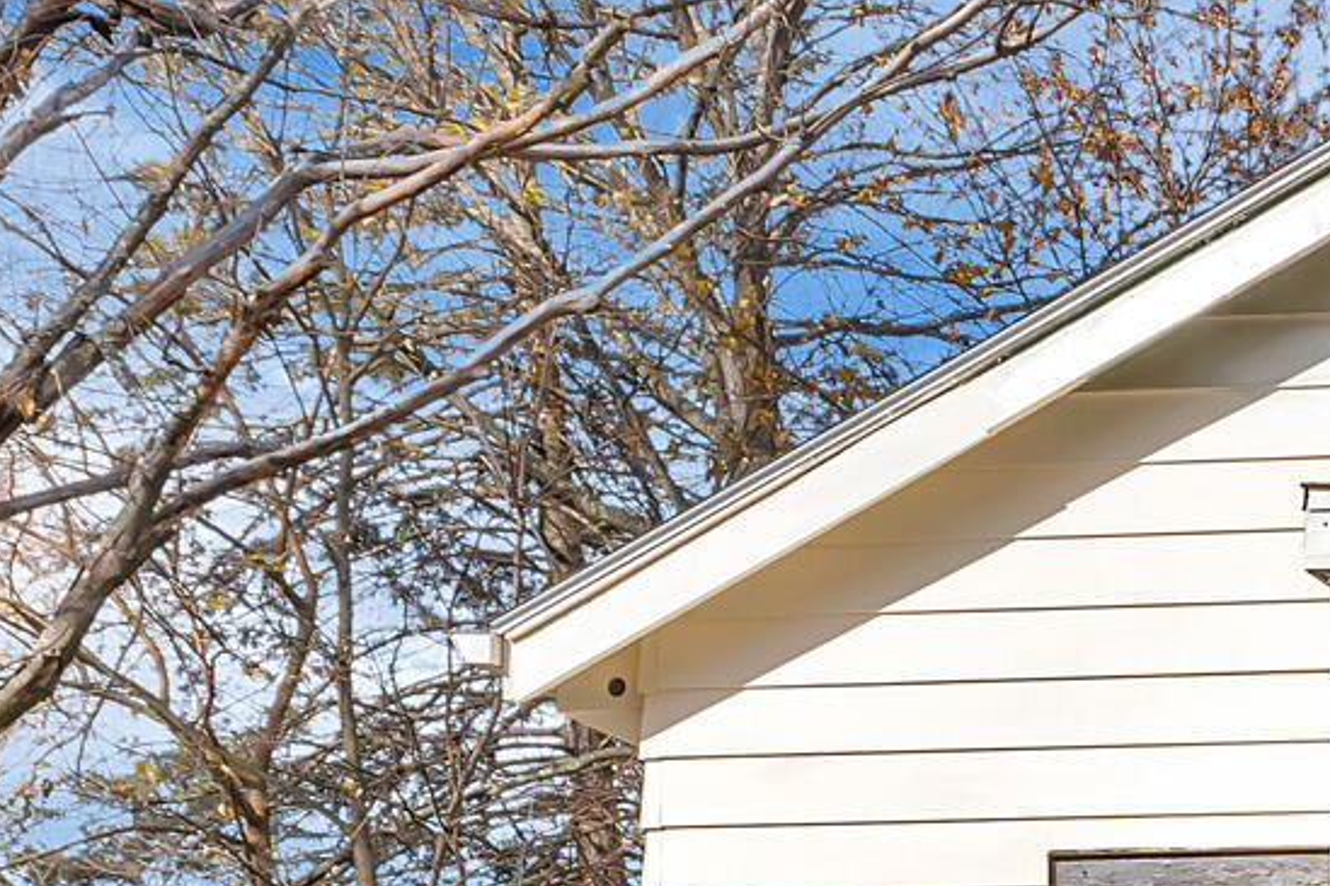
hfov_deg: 19.6
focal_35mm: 91
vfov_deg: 14.0
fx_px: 3362
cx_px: 1972
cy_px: 1388
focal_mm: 20
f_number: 6.3
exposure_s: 1/1000
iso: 250
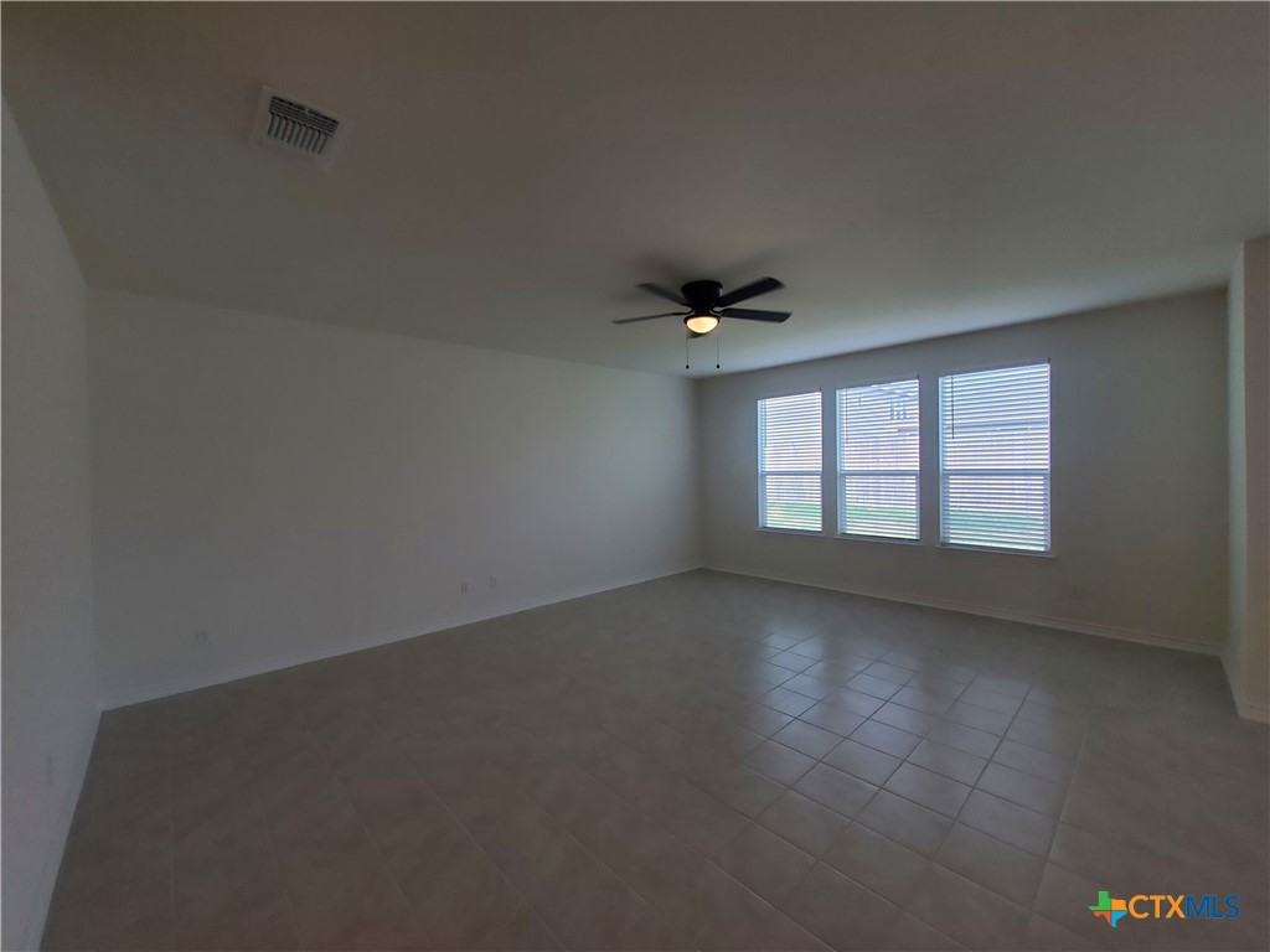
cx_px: 635
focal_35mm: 13
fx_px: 477
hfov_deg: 106.2
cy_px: 476
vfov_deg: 89.9
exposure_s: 1/120
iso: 100
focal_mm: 1.8
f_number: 2.2
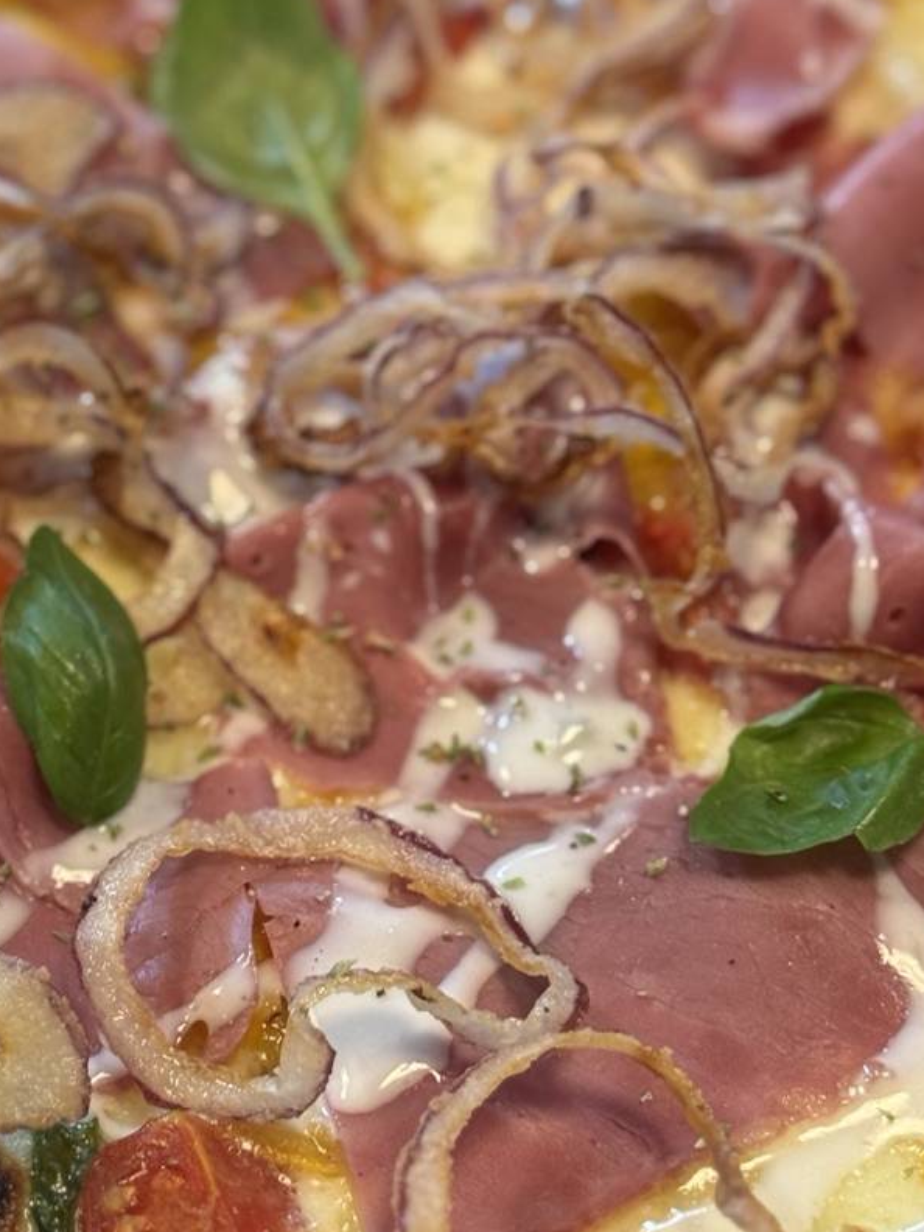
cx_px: 229
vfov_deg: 20.2
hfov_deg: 15.2
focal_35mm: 97
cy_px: 485
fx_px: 3452
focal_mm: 6.76
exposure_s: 1/33
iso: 200
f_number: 1.78
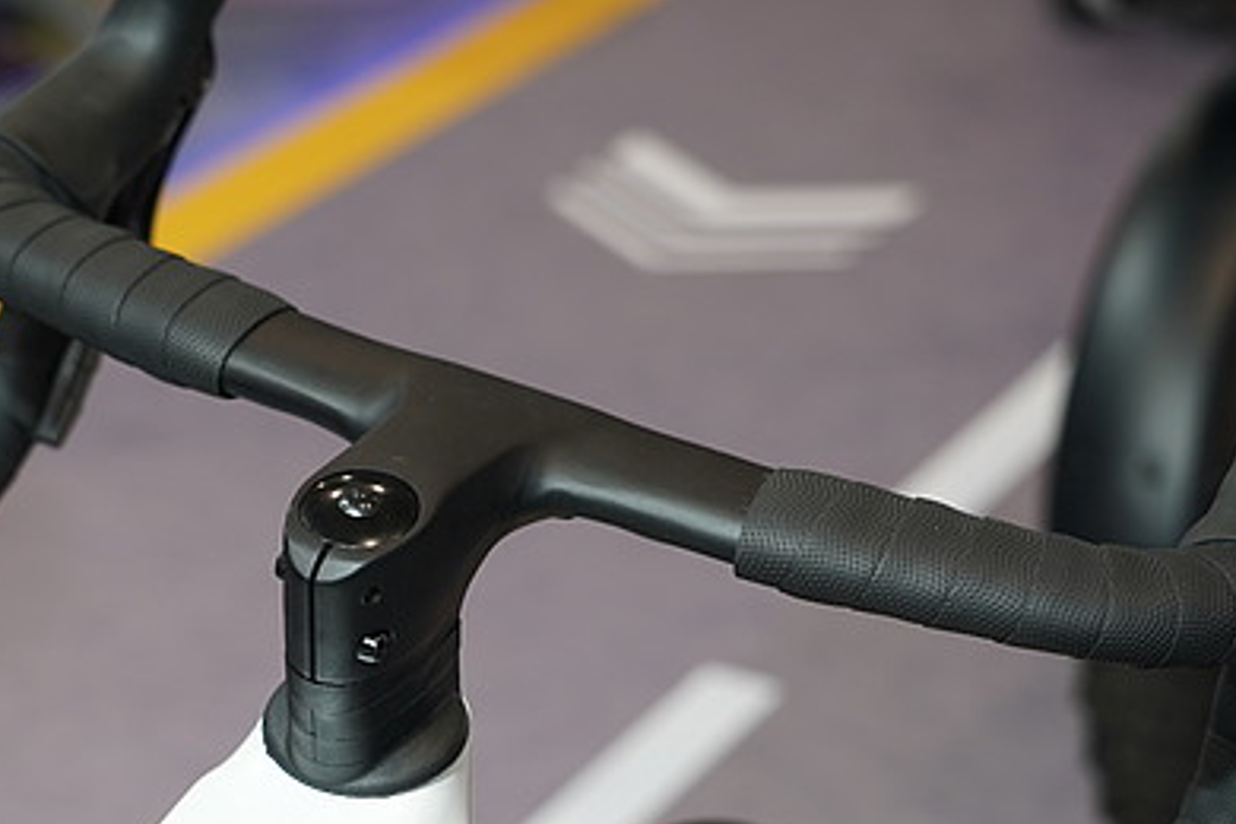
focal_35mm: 122
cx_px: 507
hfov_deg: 16.8
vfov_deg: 11.2
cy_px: 621
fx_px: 4188
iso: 400
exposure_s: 1/80
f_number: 4
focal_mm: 61
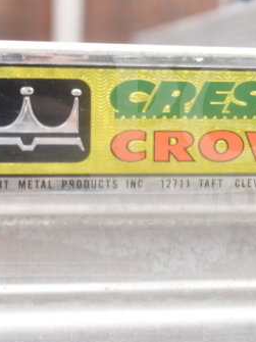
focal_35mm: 105
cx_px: 204
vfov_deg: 18.7
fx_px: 1036
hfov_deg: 14.0
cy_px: 140
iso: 200
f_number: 5.6
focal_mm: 40
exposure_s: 1/125
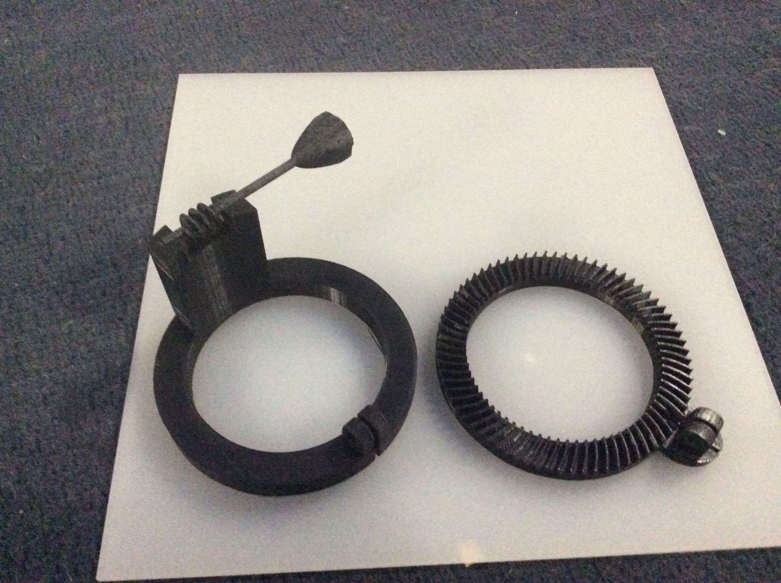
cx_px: 390
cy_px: 292
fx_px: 721
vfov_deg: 44.1
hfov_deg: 56.9
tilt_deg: -57.0
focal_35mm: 32
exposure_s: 1/17
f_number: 2.4
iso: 800
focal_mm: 3.3
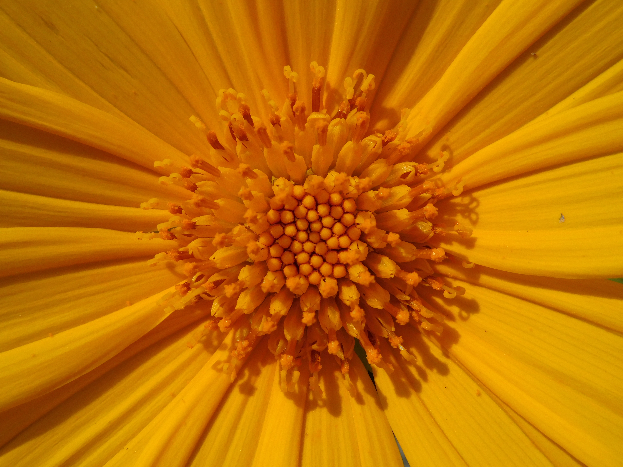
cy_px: 234
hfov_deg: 42.1
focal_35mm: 45
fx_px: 810
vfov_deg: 32.2
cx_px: 312
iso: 125
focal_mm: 8
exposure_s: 1/640
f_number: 8
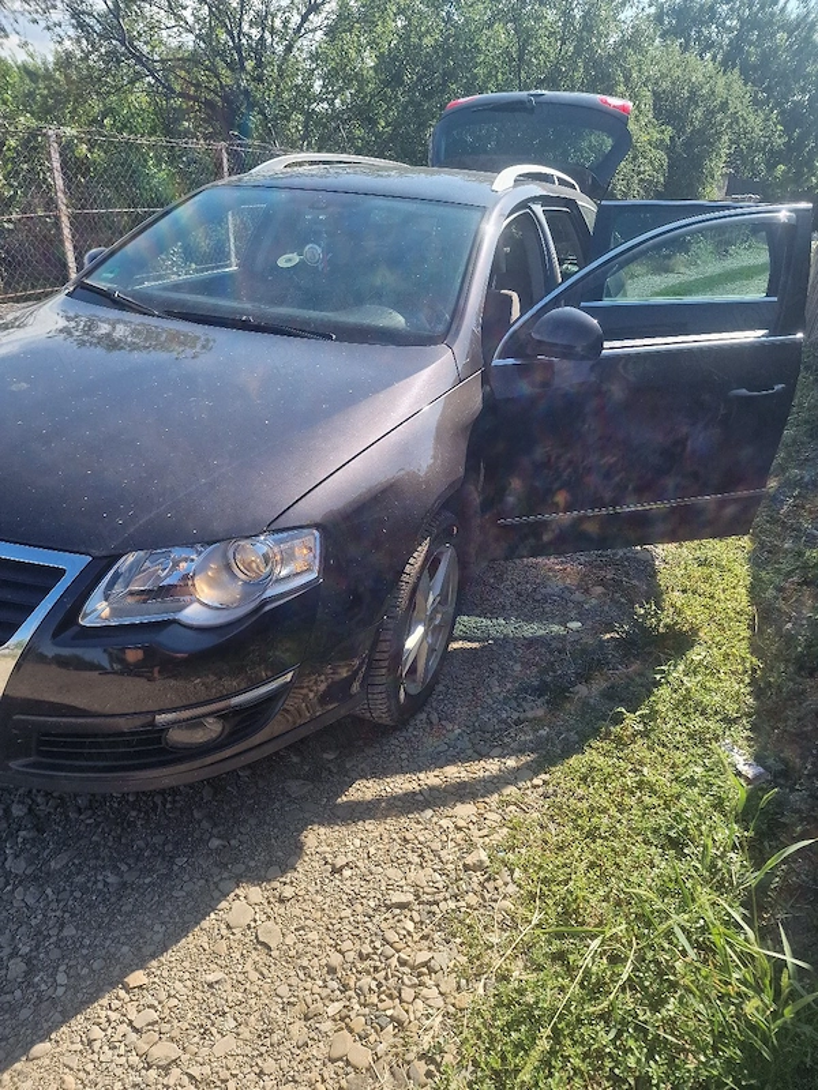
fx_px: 725
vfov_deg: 73.9
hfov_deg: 58.9
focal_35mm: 23
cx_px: 409
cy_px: 545
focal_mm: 6.4
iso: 50
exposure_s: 1/455
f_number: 1.8
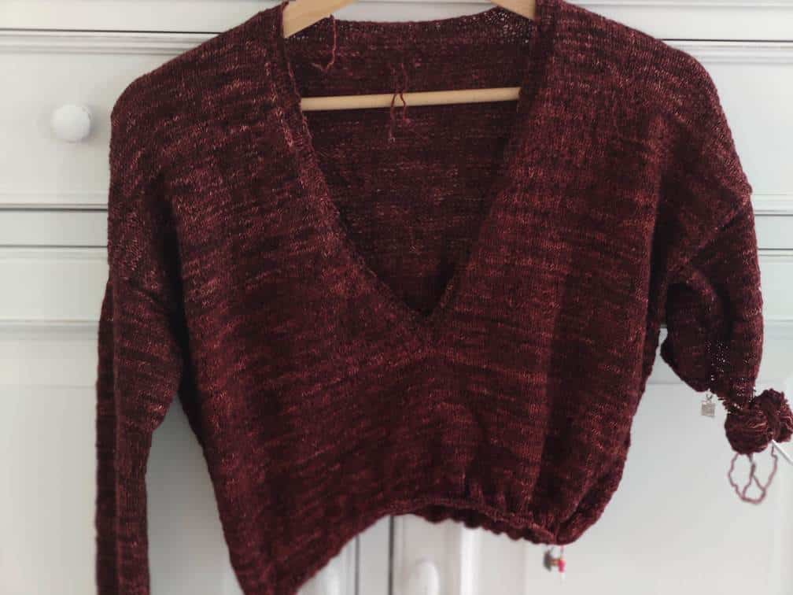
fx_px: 939
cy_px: 298
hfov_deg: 45.8
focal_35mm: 41
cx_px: 396
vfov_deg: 35.1
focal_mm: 8.16
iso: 617
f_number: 2
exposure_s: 1/33
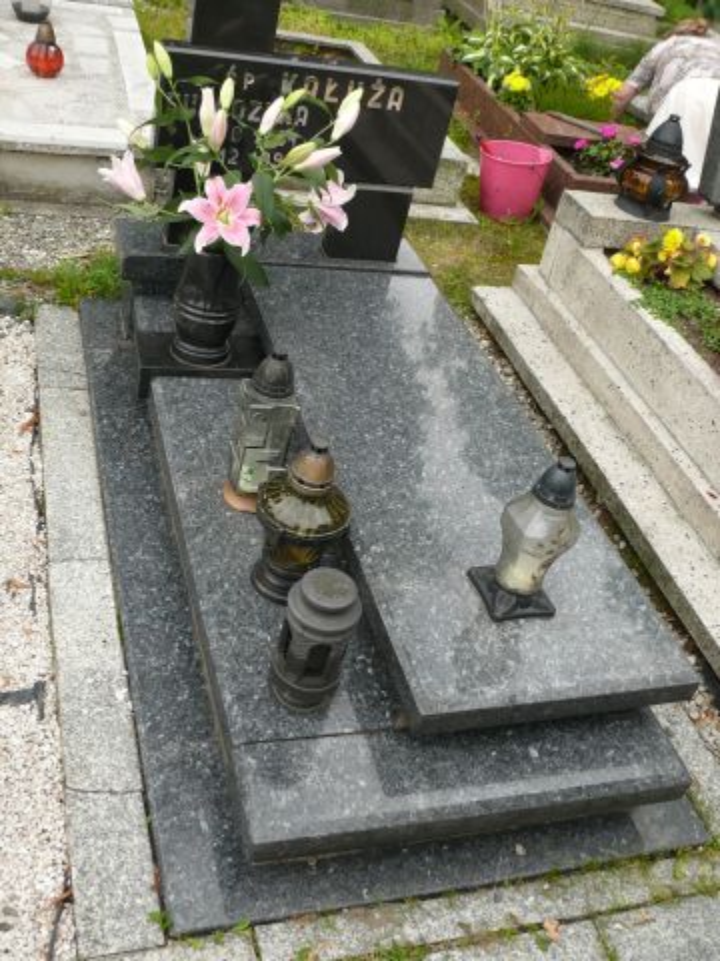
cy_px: 480
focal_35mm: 35
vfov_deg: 52.6
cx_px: 360
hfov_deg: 40.7
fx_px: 971
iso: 100
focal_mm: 7.4
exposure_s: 1/100
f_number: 3.6
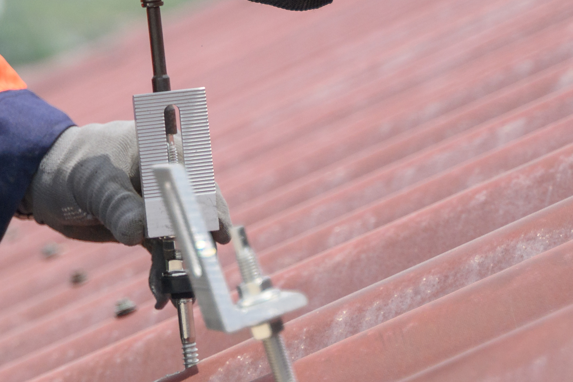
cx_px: -385
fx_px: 4297
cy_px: 29
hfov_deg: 7.4
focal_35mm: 270
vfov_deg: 5.1
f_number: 2.8
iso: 64
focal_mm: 57
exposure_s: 1/4000
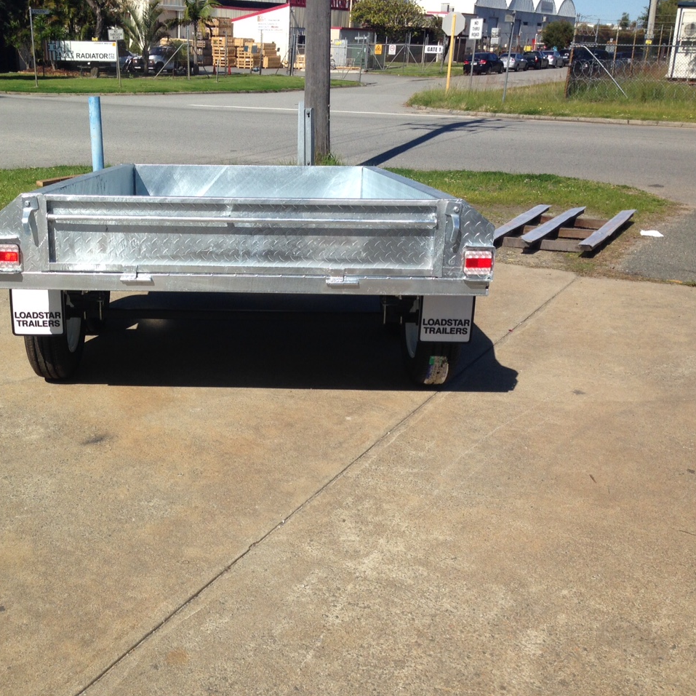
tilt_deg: -20.8
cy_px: 348
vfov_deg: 42.8
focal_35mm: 39
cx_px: 240
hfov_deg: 42.3
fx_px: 887
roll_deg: -0.7
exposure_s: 1/1938
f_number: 2.4
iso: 50
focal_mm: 4.12
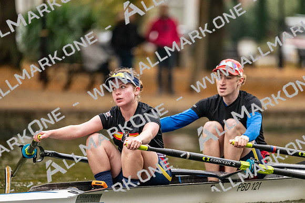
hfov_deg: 5.2
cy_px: 102
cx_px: 152
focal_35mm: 400
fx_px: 3390
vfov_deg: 3.4
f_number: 4.5
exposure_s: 1/2500
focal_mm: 400
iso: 4000
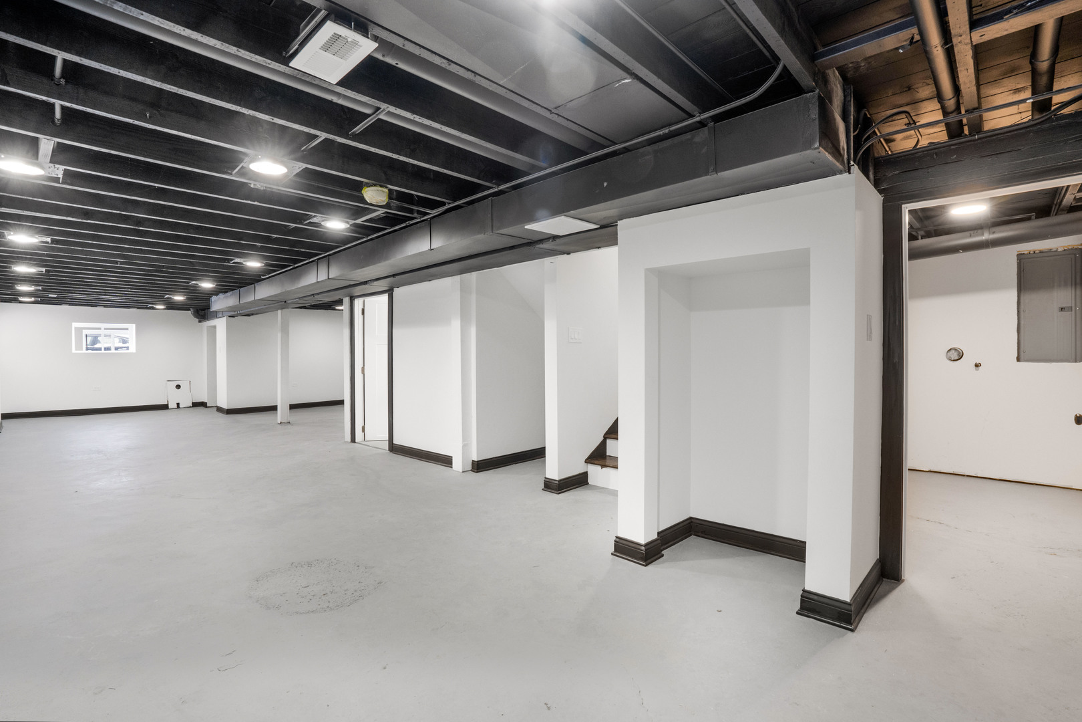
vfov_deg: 73.7
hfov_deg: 96.7
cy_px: 361
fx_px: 481
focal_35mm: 16
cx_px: 541
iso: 1600
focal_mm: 16
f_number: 9
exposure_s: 1/100
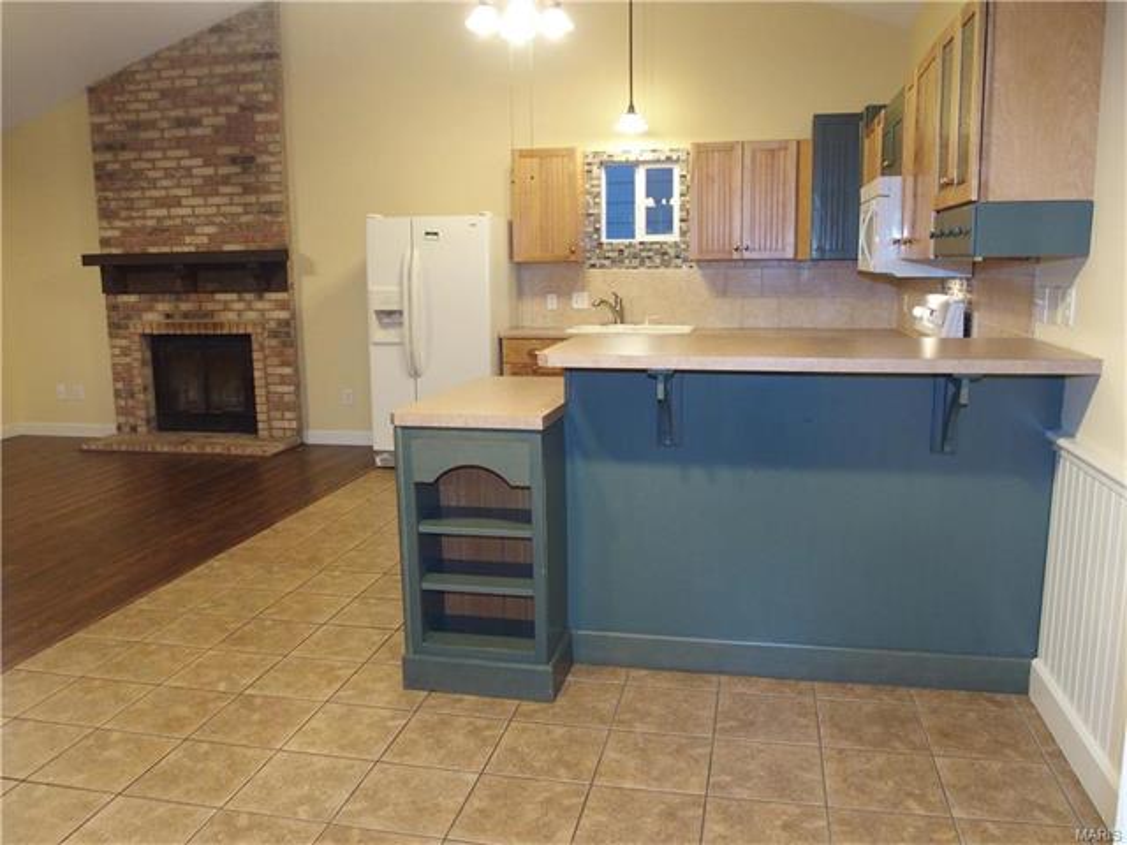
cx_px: 564
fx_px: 912
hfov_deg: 63.4
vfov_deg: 49.7
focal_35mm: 28
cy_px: 422
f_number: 2.8
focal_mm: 6
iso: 500
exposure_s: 1/30
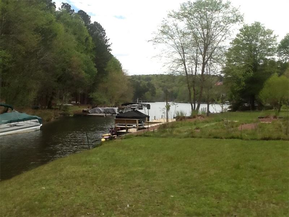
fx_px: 367
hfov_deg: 42.9
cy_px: 108
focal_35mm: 44
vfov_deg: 32.9
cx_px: 144
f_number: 2.4
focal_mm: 2.03
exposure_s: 1/1274
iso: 40
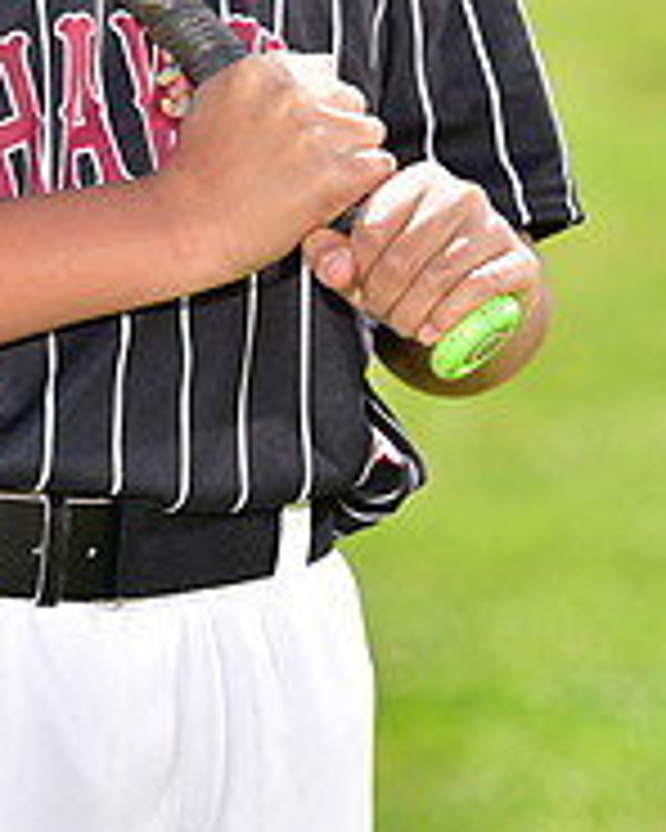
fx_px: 10521
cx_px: -61
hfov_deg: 3.6
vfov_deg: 4.5
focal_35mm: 427
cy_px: -283
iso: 100
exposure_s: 1/250
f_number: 5
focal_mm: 145
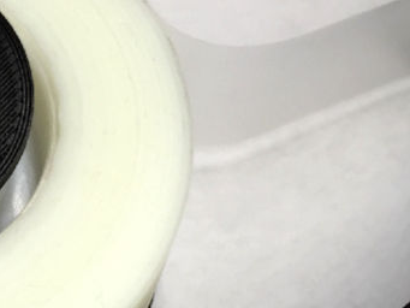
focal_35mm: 87
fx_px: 1031
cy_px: 173
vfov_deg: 17.0
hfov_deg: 21.8
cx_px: 16
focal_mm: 4
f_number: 2.2
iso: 40
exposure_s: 1/60
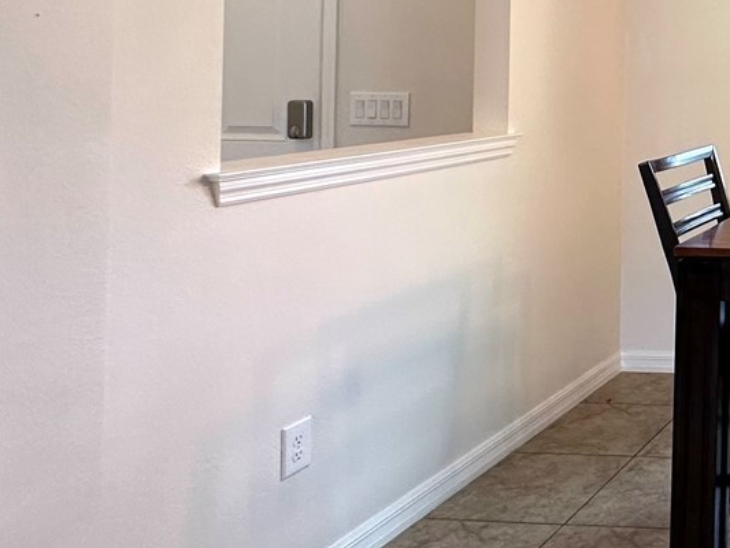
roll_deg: -1.4
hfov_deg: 31.0
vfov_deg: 32.7
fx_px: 886
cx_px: 1016
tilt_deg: +0.7
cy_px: 58
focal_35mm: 42
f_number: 2.2
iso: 80
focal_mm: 2.22
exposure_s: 1/120
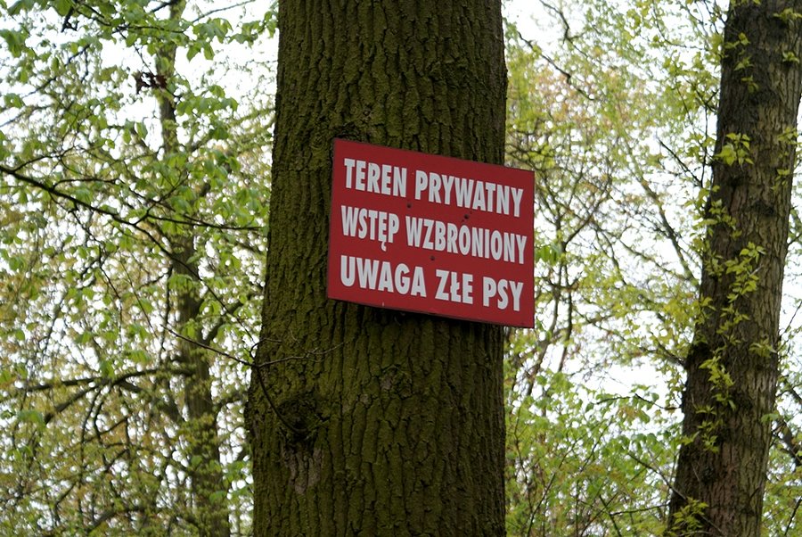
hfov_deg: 19.4
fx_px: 2341
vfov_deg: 13.1
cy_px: 268
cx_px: 401
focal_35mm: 105
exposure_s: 1/125
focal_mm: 70
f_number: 5.6
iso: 200
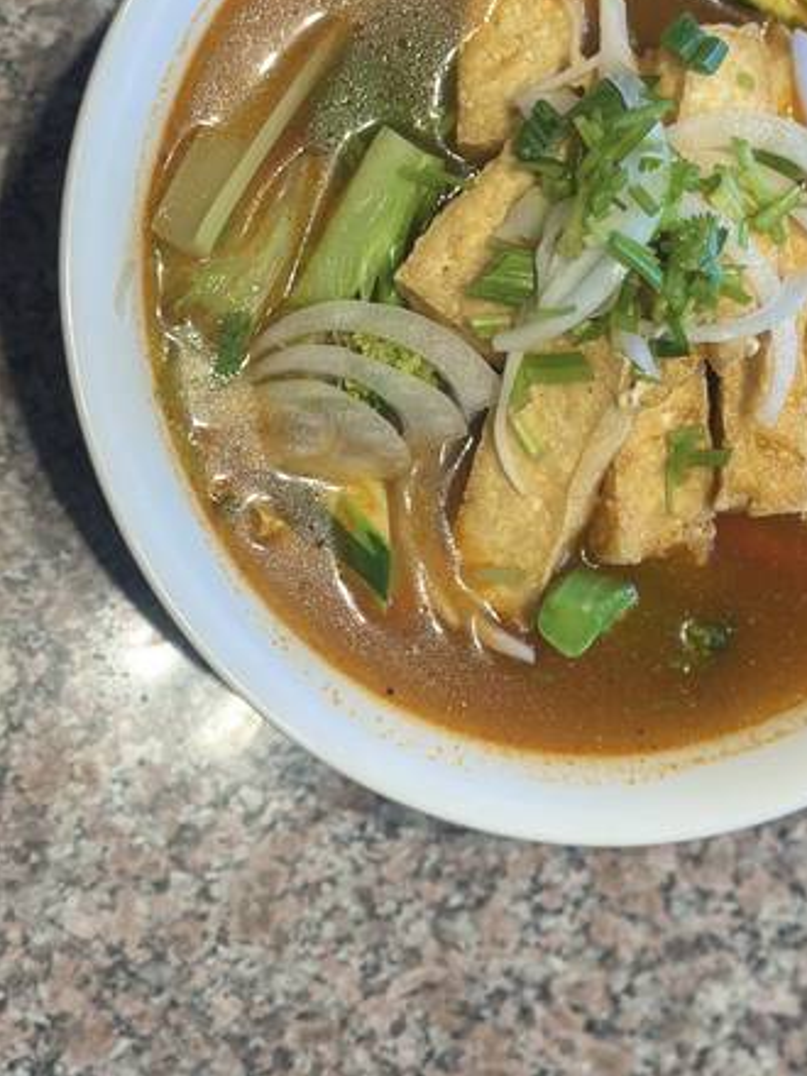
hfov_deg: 18.3
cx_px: 628
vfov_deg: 24.3
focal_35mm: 80
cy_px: 331
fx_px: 2487
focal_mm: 6.86
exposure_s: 1/214
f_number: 1.78
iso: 80
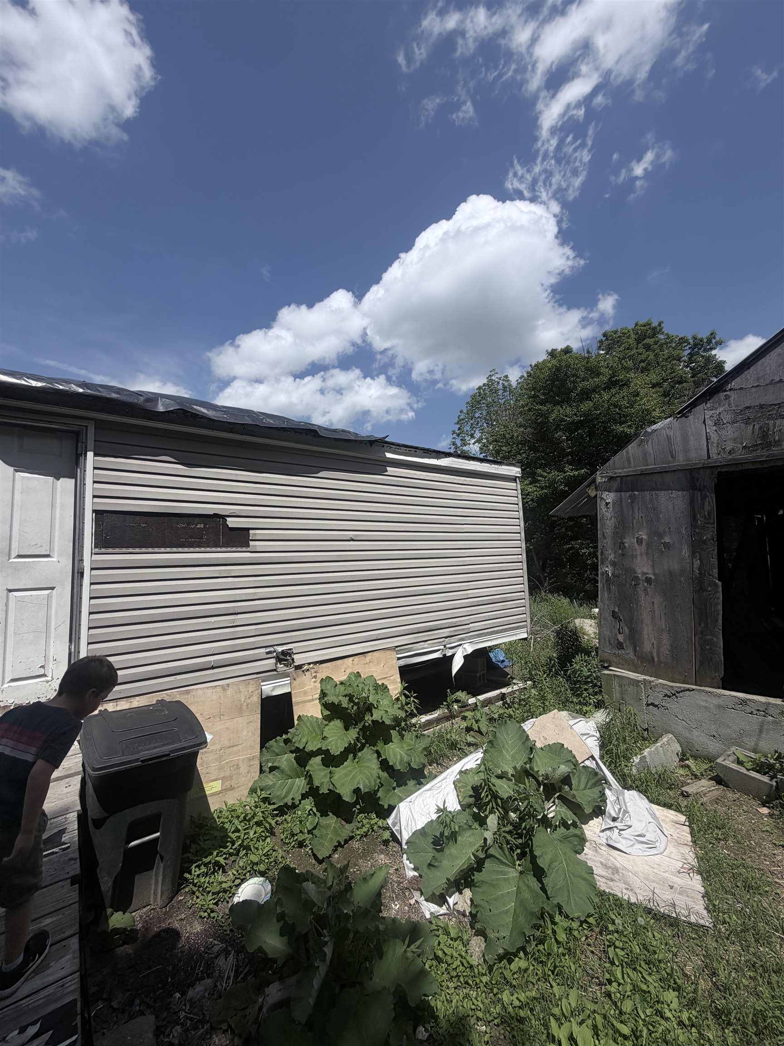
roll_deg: +0.4
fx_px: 423
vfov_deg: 102.1
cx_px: 392
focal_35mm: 14
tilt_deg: +5.7
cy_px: 523
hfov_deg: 85.7
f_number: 2.2
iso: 20
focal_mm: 2.22
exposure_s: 1/1961
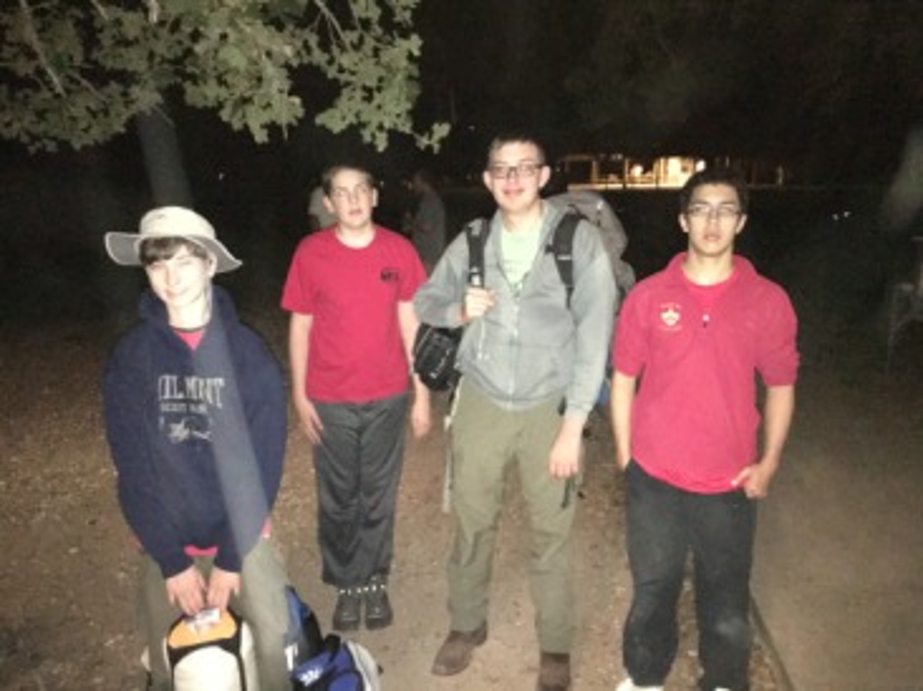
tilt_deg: -12.2
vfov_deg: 48.2
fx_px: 773
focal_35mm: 29
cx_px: 462
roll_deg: +0.6
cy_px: 346
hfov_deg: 61.7
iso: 2000
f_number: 2.2
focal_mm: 4.15
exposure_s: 1/16
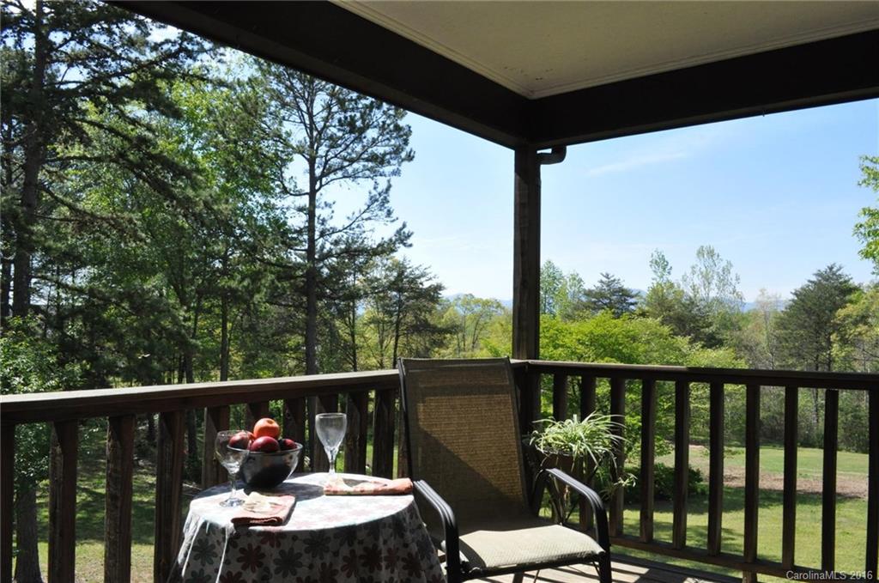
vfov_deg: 47.8
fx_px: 658
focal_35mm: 27
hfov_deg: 67.5
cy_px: 292
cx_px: 440
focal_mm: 18
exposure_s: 1/400
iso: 1250
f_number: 20
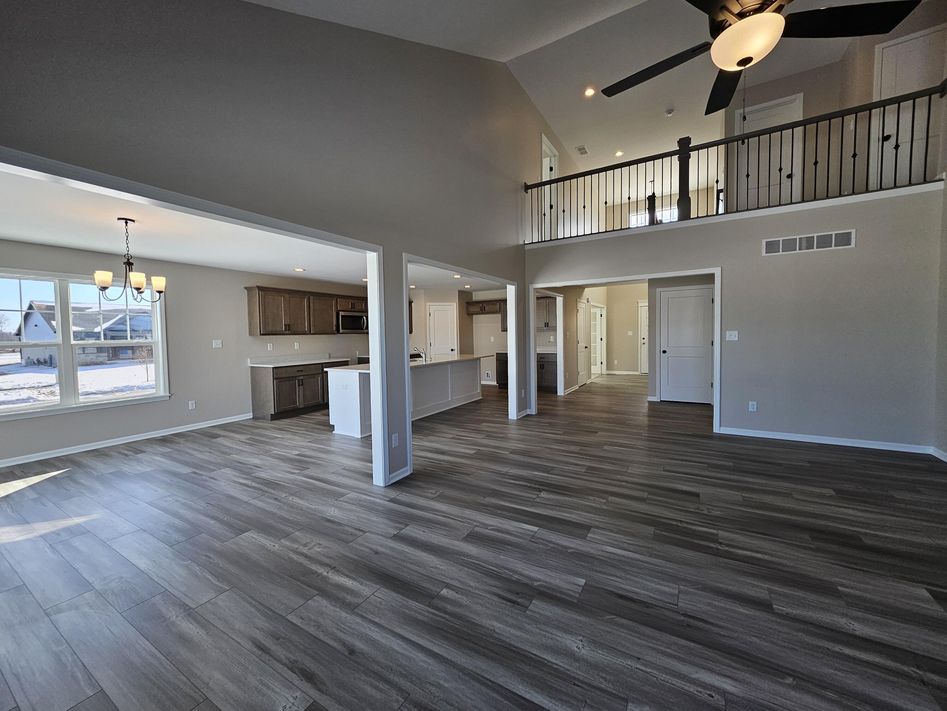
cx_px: 474
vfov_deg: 89.9
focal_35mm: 13
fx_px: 356
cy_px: 356
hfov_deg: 106.2
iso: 40
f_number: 2.2
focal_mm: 1.74
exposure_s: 1/120
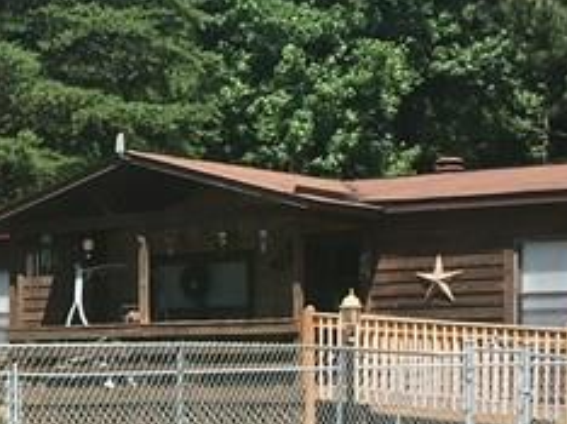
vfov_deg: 11.5
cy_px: 443
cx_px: -145
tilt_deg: +1.0
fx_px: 2078
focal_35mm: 127
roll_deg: -0.4
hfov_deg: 14.9
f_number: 2.2
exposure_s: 1/810
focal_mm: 4.15
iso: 25
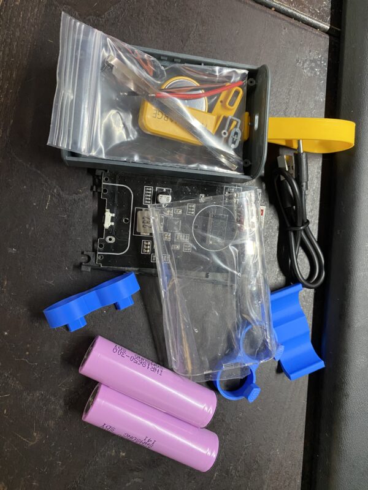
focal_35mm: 26
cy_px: 245
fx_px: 369
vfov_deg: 67.3
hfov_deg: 53.1
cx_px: 184
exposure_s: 1/60
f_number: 1.8
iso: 400
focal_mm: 4.25
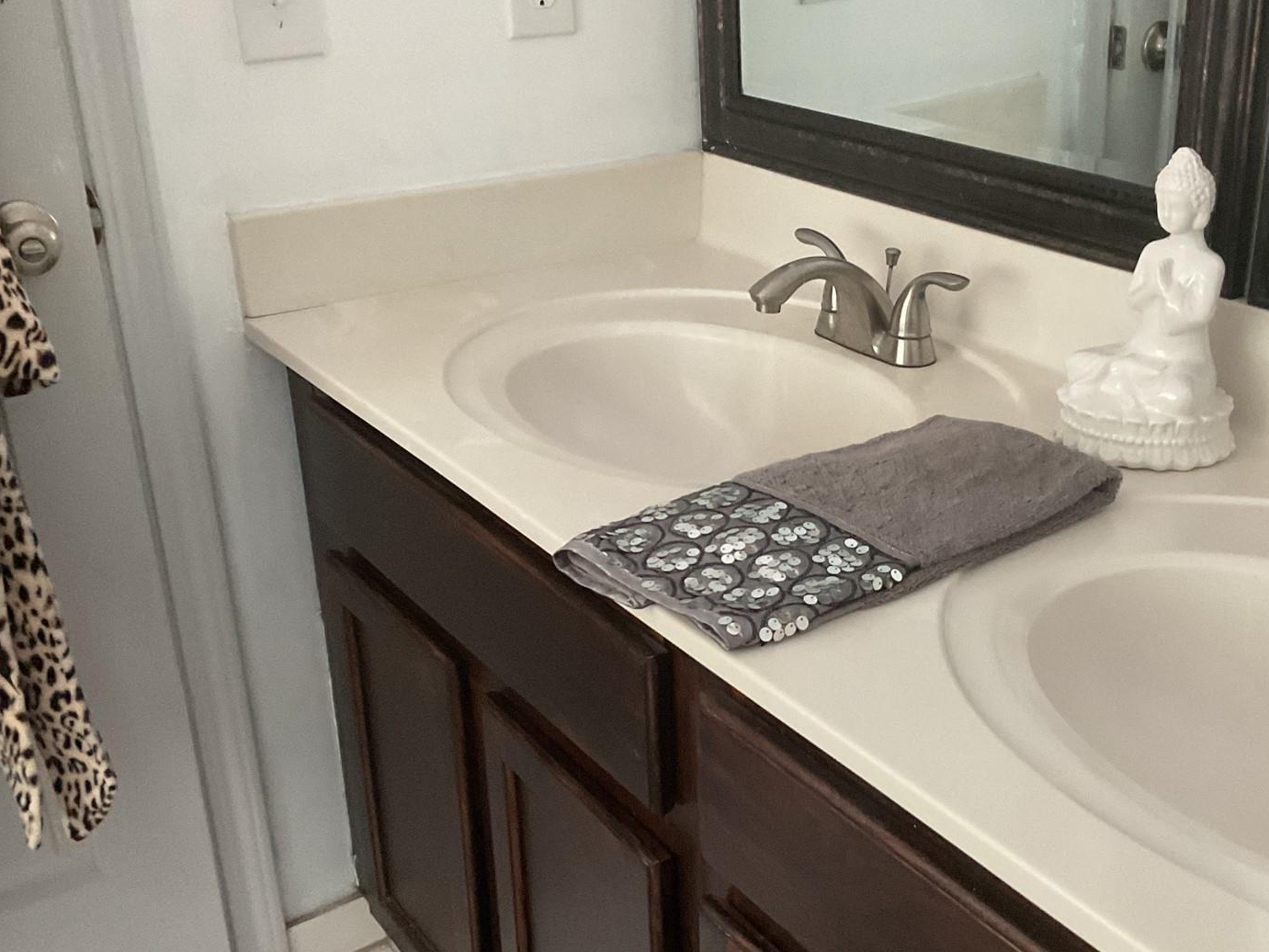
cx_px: 753
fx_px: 1576
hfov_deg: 43.7
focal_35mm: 43
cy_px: 542
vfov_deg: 33.6
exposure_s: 1/60
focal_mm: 3
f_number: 1.8
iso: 250
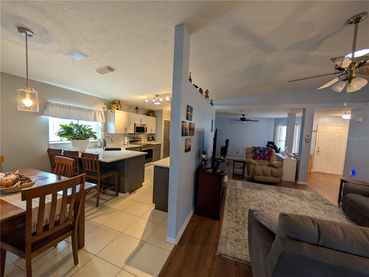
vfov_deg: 94.6
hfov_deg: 110.5
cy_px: 138
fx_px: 128
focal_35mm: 12
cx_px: 184
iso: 85
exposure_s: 1/60
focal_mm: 2.02
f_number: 1.7
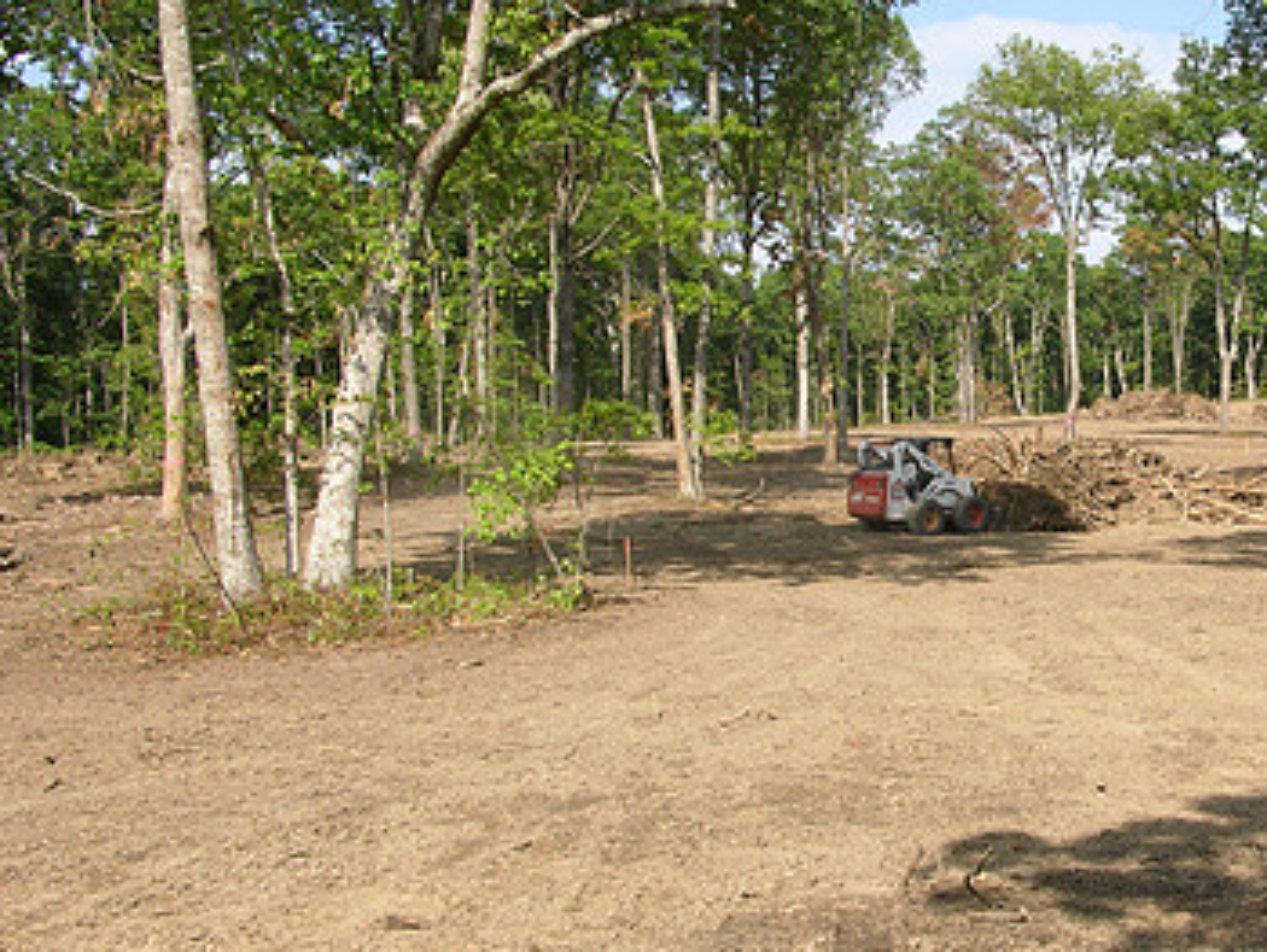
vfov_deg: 25.2
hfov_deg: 32.5
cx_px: 981
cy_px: 548
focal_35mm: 58
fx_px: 2124
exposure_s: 1/234
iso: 100
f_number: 7.1
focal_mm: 8.9
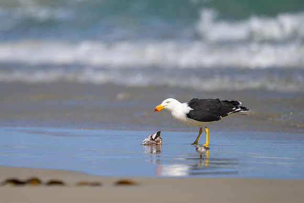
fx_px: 6932
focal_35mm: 821
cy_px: 72
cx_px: 105
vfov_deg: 1.7
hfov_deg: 2.5
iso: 140
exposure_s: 1/3200
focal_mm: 560
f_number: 4
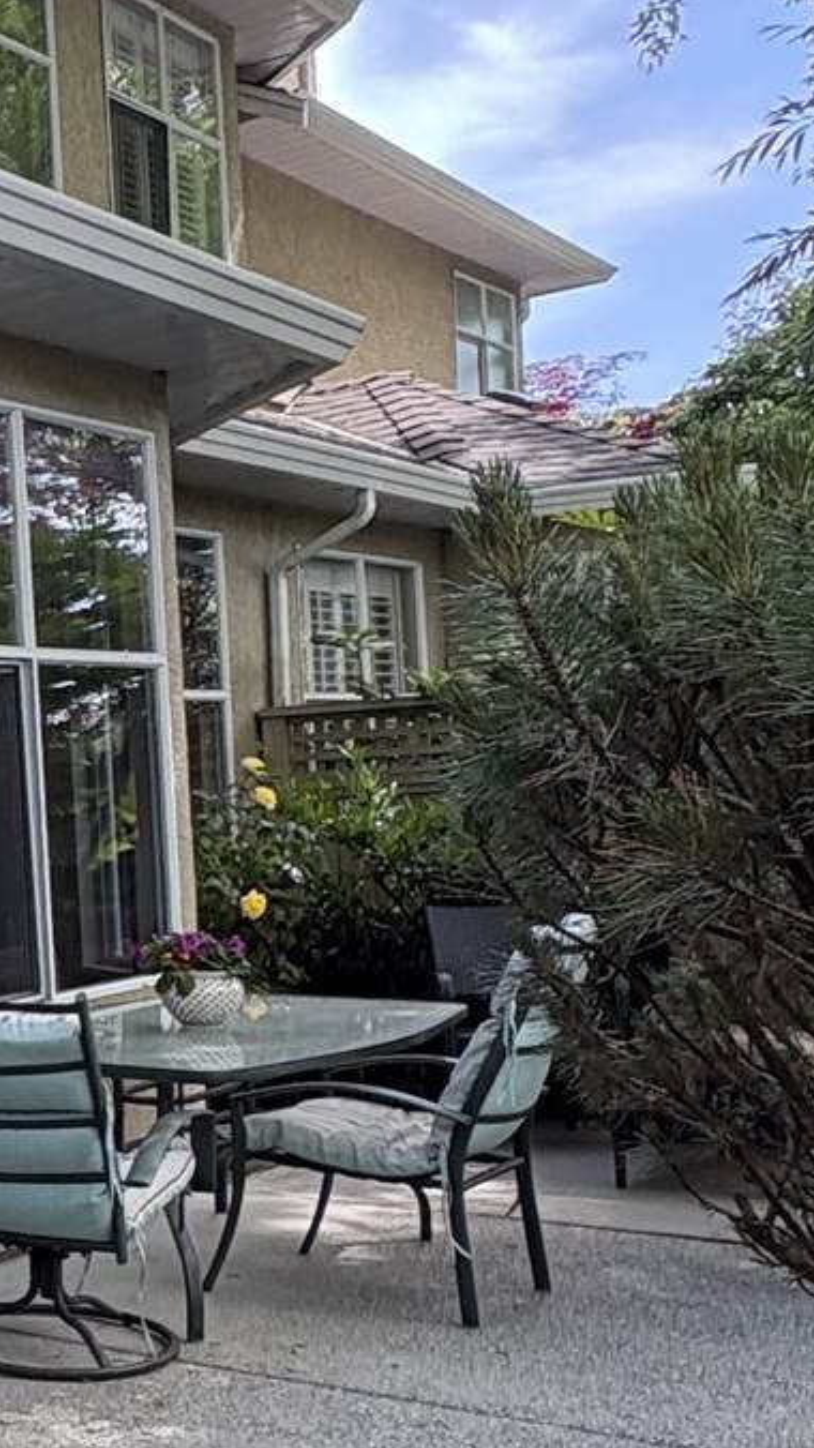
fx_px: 1996
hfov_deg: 17.9
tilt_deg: +0.2
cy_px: 906
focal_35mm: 52
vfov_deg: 39.6
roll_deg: +4.0
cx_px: -688
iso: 64
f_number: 2.2
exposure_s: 1/180
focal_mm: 2.22
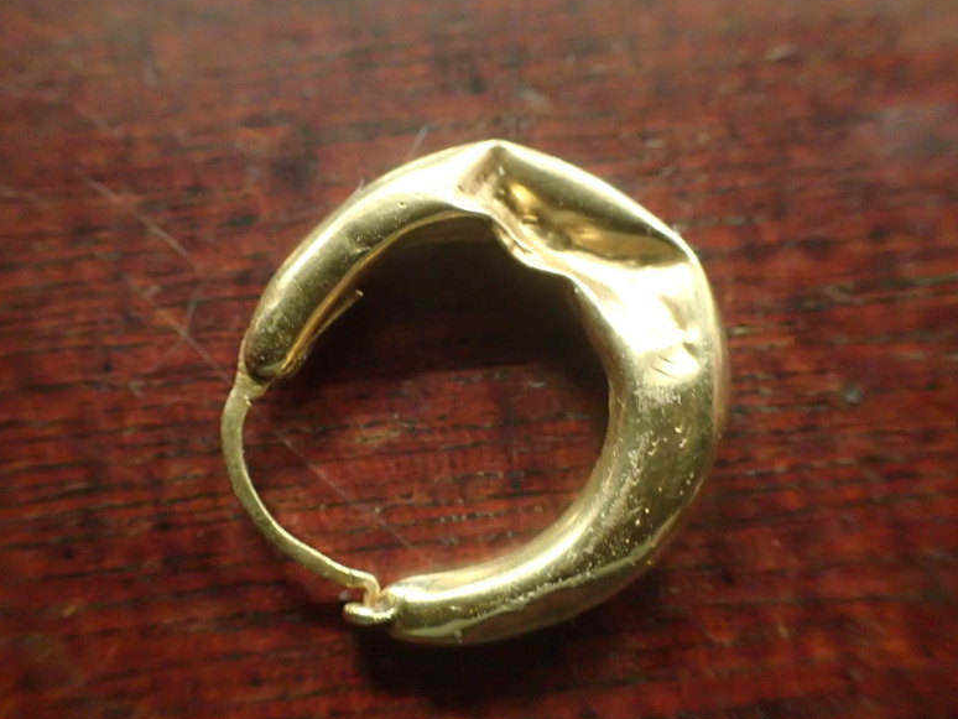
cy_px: 353
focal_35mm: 31
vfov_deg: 45.5
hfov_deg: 58.3
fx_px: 858
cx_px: 464
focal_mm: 5.5
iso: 1600
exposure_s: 1/20
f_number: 2.3
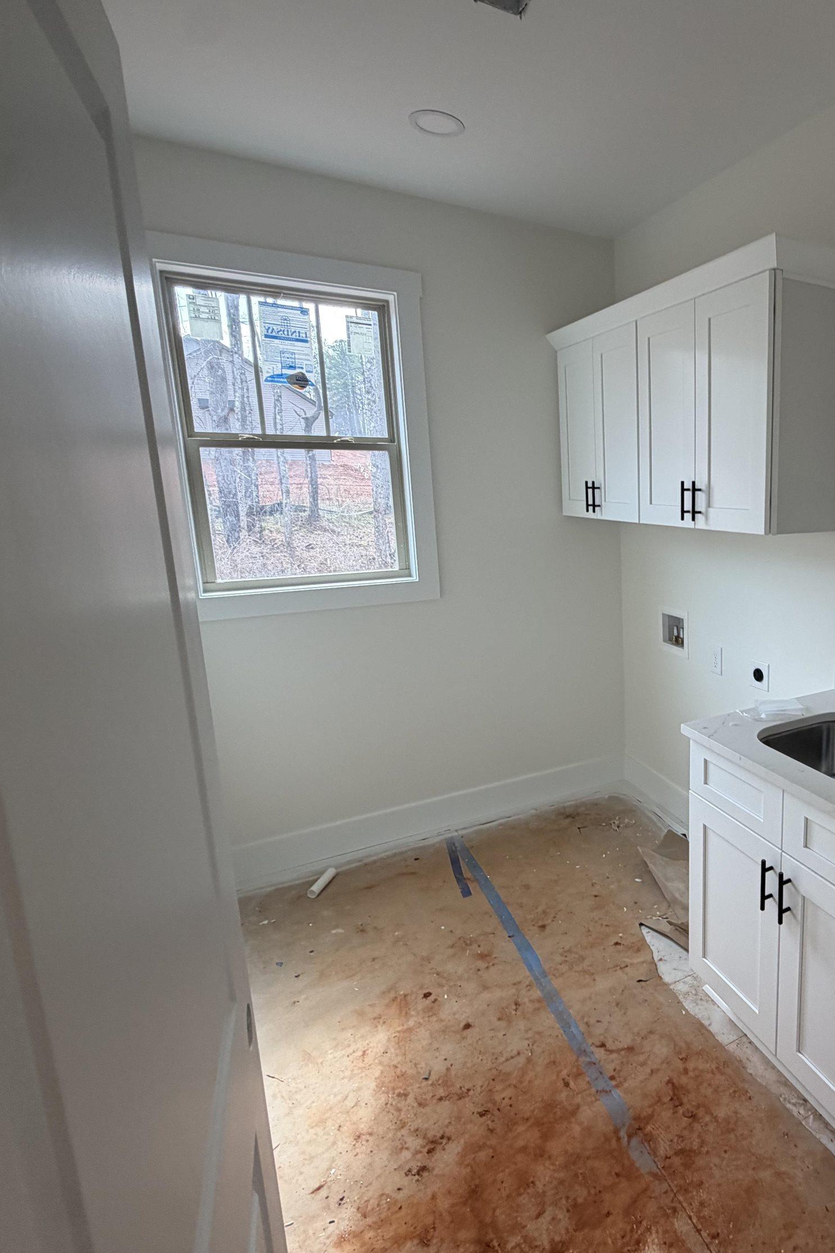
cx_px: 700
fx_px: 696
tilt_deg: -10.3
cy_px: 611
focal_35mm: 20
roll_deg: +0.3
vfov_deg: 84.0
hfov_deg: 56.1
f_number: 2.2
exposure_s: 1/121
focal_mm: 2.22
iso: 100
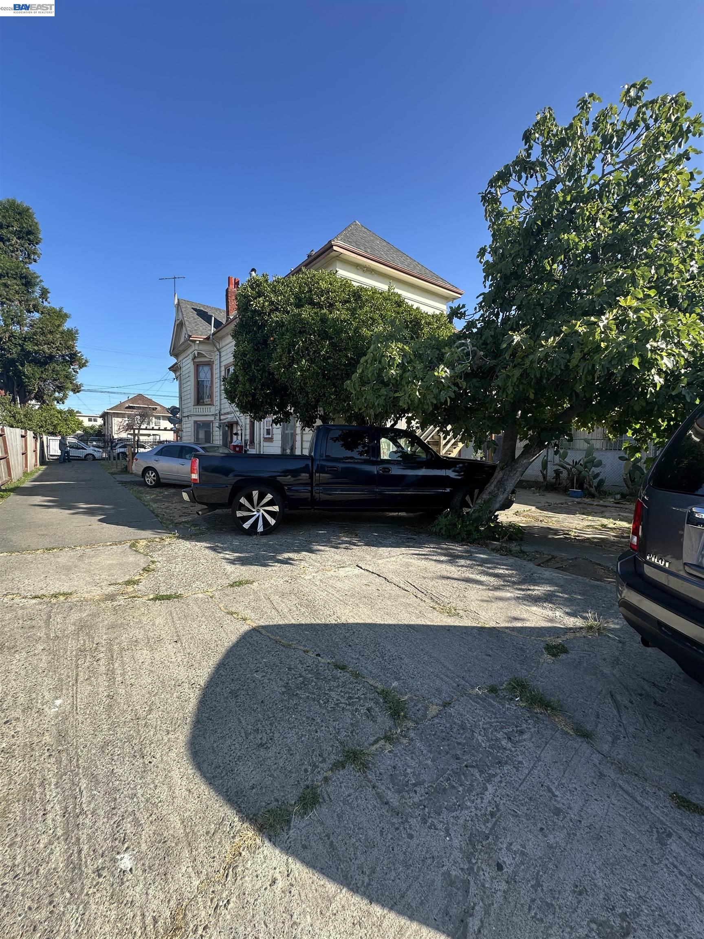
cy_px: 470
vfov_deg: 102.1
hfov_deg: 85.7
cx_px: 352
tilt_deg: -2.5
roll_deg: -2.4
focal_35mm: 14
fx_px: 380
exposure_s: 1/615
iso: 40
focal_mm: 2.22
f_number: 2.2
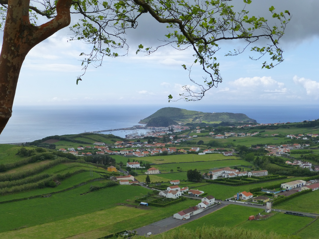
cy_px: 120
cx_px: 160
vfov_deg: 30.9
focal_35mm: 47
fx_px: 433
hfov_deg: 40.4
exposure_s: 1/800
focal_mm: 8.5
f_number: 4.2
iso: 160
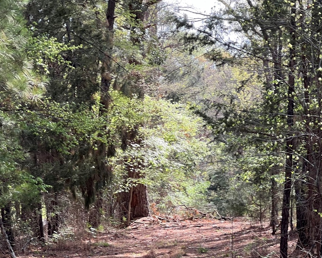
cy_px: 193
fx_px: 1315
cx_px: 173
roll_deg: +0.1
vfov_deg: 11.2
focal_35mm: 138
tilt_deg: -1.8
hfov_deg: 14.0
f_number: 2.8
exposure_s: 1/99
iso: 32
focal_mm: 9
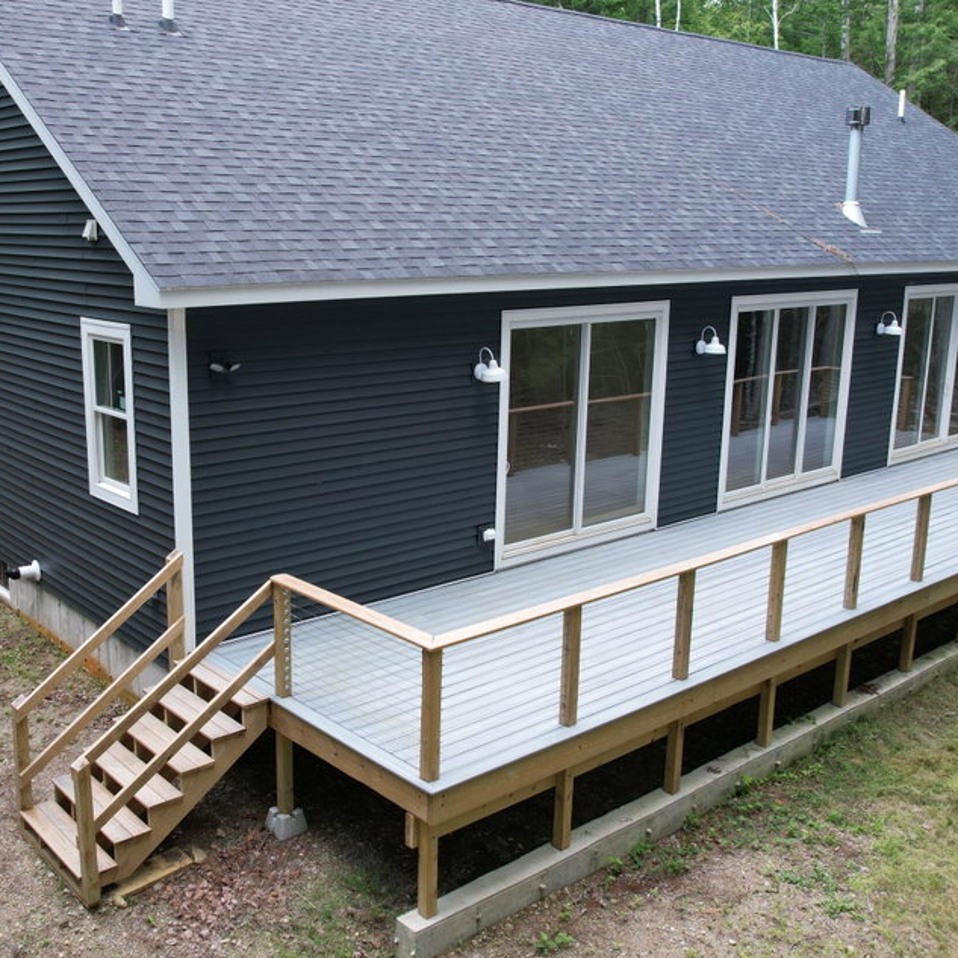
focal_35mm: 34
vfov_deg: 48.4
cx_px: 372
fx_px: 1065
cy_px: 451
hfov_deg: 48.1
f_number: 2.8
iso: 130
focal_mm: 8.38
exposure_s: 1/200
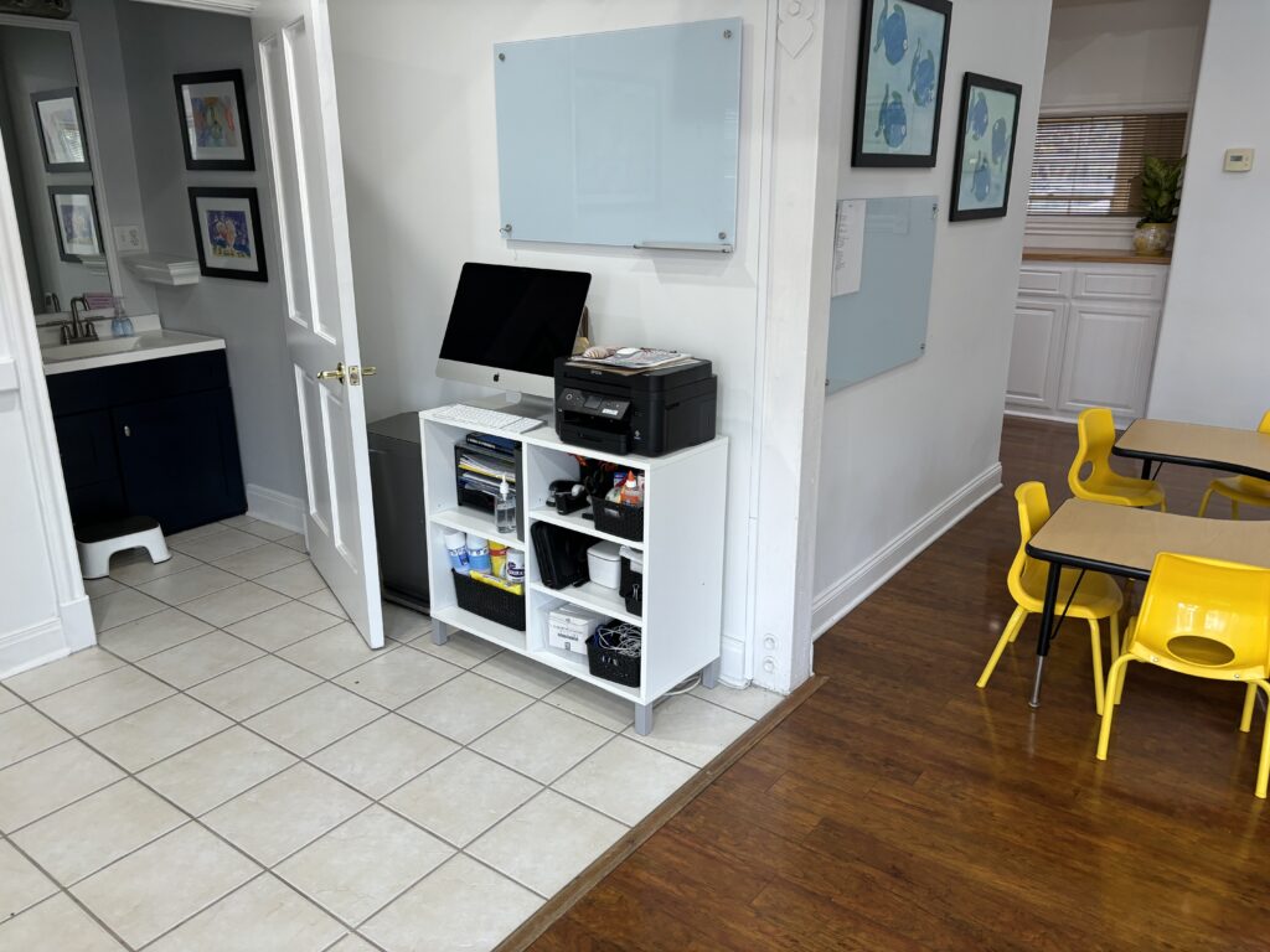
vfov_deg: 53.1
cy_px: 476
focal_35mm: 26
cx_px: 635
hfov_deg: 67.3
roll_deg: +1.1
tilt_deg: -16.2
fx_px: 954
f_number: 1.6
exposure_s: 1/60
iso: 160
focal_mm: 5.96
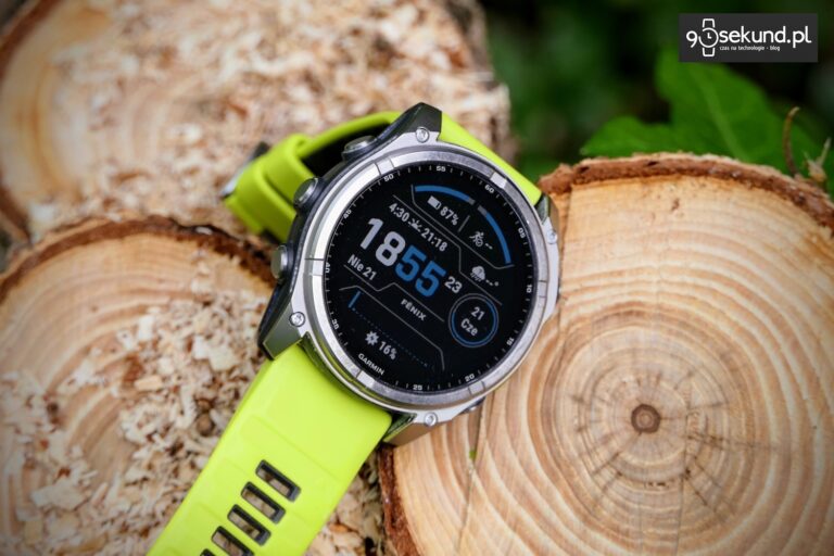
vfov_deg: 6.7
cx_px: 417
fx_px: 4726
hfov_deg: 10.1
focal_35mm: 204
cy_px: 278
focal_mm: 74.5
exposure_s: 1/100
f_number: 4.3
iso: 125
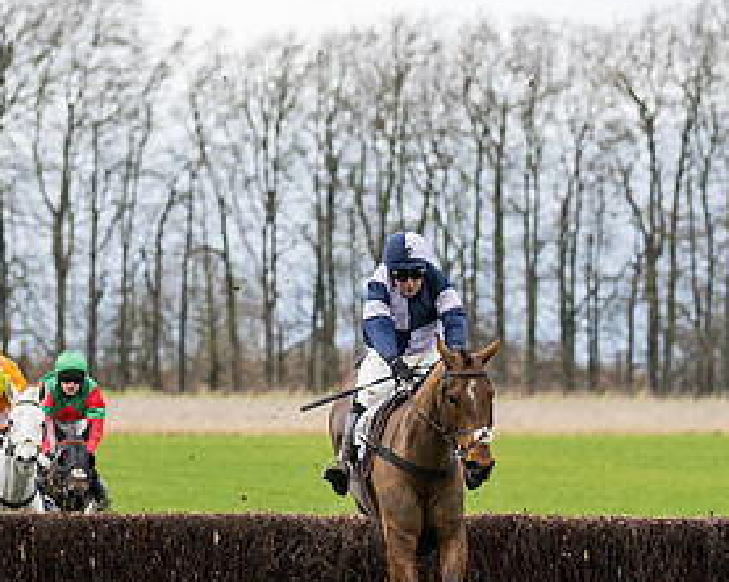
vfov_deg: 2.6
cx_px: -142
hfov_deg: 3.3
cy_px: 519
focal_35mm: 590
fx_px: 12716
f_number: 4
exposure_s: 1/1250
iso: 500
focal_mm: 140
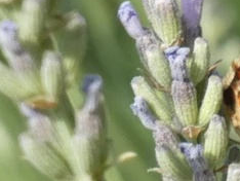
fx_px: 8335
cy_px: 142
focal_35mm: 1201
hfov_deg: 1.6
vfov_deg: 1.2
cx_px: 304
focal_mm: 78.8
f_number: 7.1
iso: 200
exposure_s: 1/100
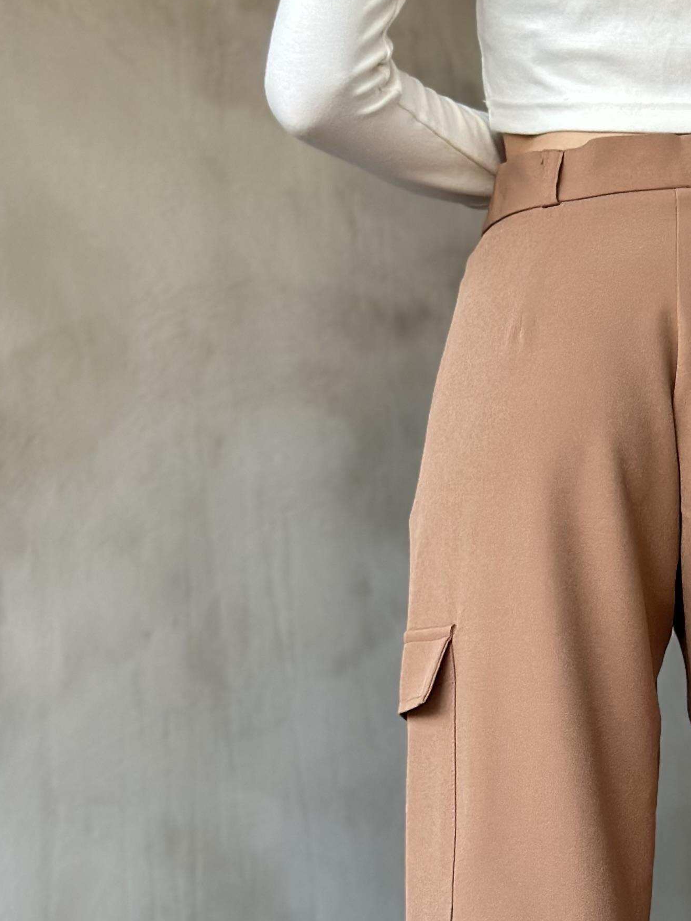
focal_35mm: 110
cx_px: 672
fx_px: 2927
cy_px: 872
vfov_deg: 17.5
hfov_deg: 13.3
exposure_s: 1/60
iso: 200
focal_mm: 6.86
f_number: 1.78
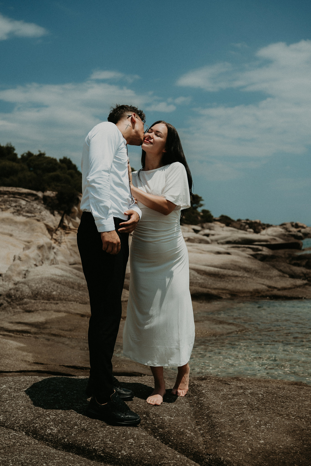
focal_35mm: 35
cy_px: 233
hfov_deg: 37.9
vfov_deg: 54.4
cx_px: 156
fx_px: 454
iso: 100
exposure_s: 1/5000
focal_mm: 35
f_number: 2.8
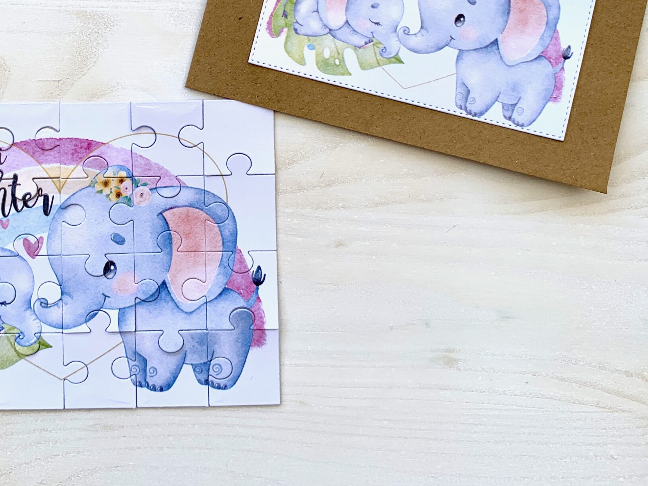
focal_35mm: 41
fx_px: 768
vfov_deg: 34.3
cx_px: 197
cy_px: 112
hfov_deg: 44.8
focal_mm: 4.25
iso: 25
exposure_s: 1/1332
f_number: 1.8
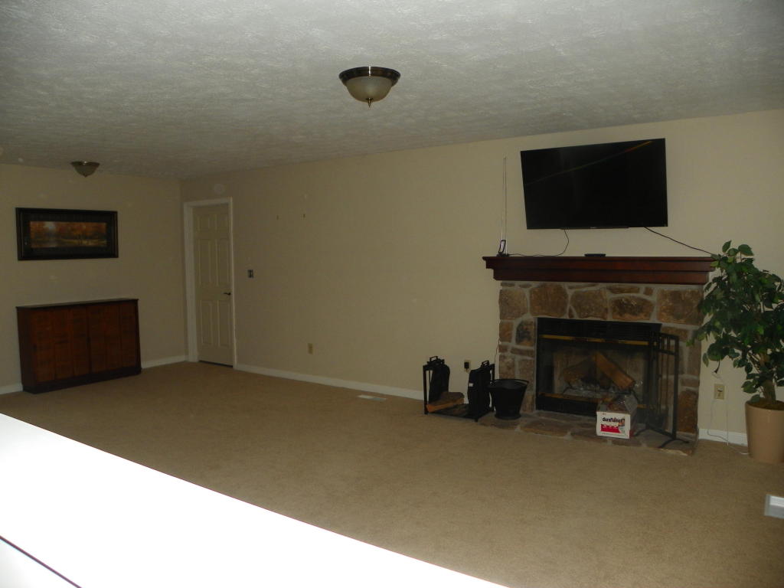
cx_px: 392
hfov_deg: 67.3
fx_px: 589
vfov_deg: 53.1
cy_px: 294
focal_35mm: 26
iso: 64
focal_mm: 4.6
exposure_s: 1/30
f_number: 2.8
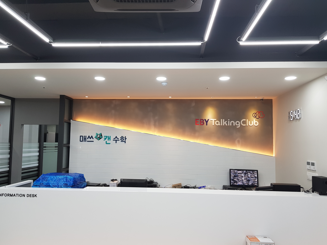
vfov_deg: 53.1
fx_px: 246
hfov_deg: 67.3
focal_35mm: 26
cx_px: 164
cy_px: 122
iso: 64
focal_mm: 4.3
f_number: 1.7
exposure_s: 1/60
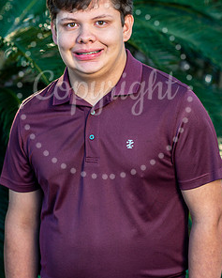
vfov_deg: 15.9
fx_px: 993
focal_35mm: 121
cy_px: 90
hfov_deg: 12.8
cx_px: 105
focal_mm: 85
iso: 200
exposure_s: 1/160
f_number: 4
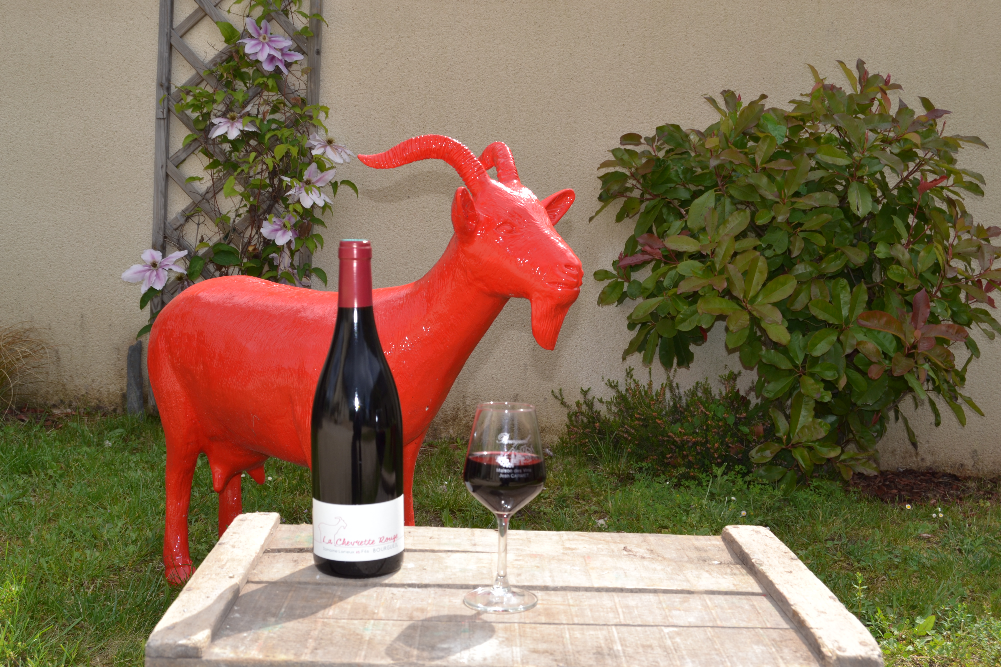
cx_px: 500
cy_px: 334
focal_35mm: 39
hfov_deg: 49.6
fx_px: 1084
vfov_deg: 34.2
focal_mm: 26
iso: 100
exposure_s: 1/200
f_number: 9
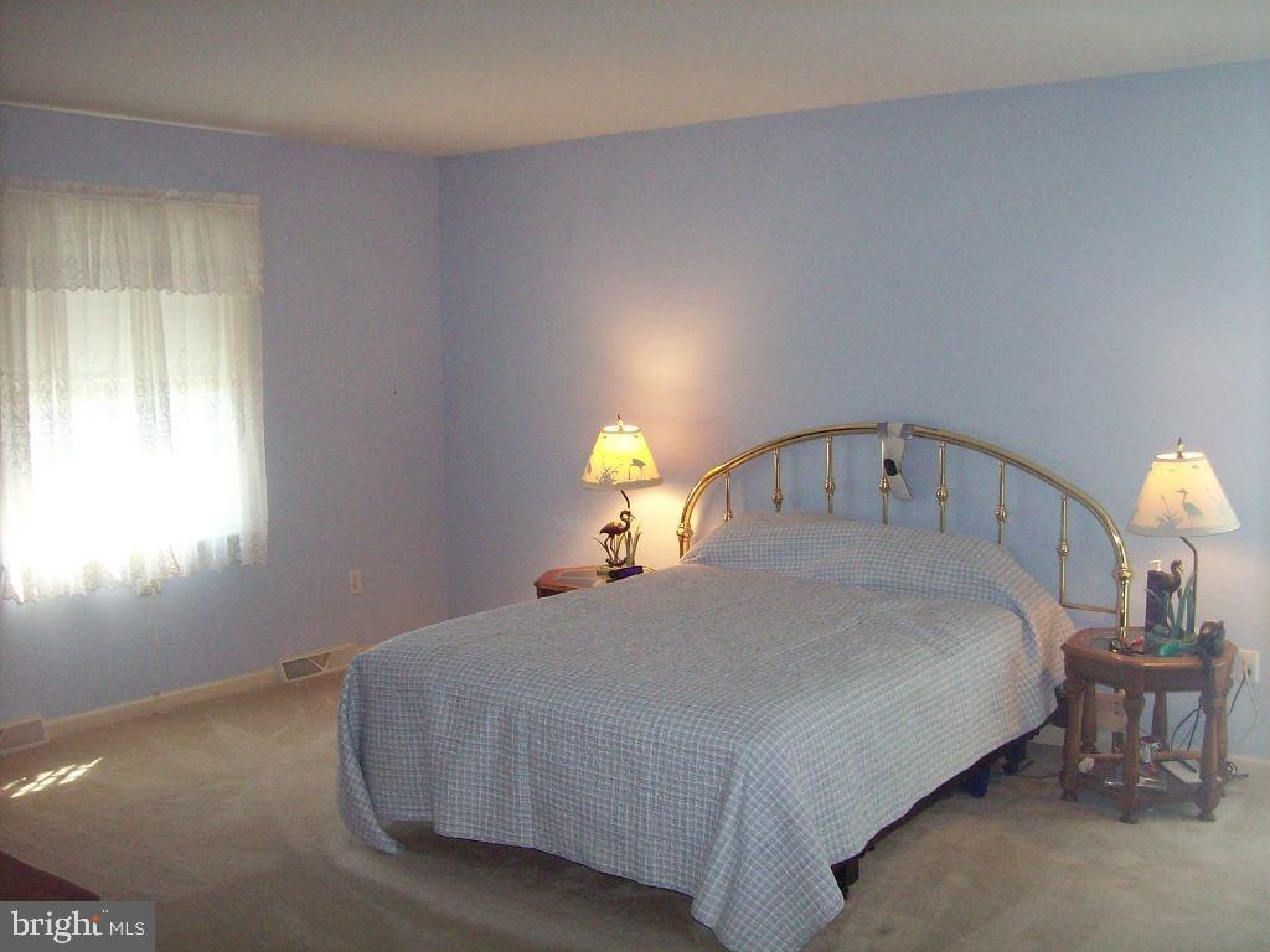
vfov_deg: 39.7
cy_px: 476
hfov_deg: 51.4
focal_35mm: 36
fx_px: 1321
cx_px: 635
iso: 140
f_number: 2.7
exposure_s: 1/64
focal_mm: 6
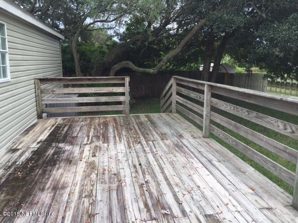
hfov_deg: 61.7
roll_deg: -0.1
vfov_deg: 48.2
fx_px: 250
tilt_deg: -10.2
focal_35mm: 29
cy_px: 112
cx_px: 149
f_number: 2.2
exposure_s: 1/471
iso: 32
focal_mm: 4.15
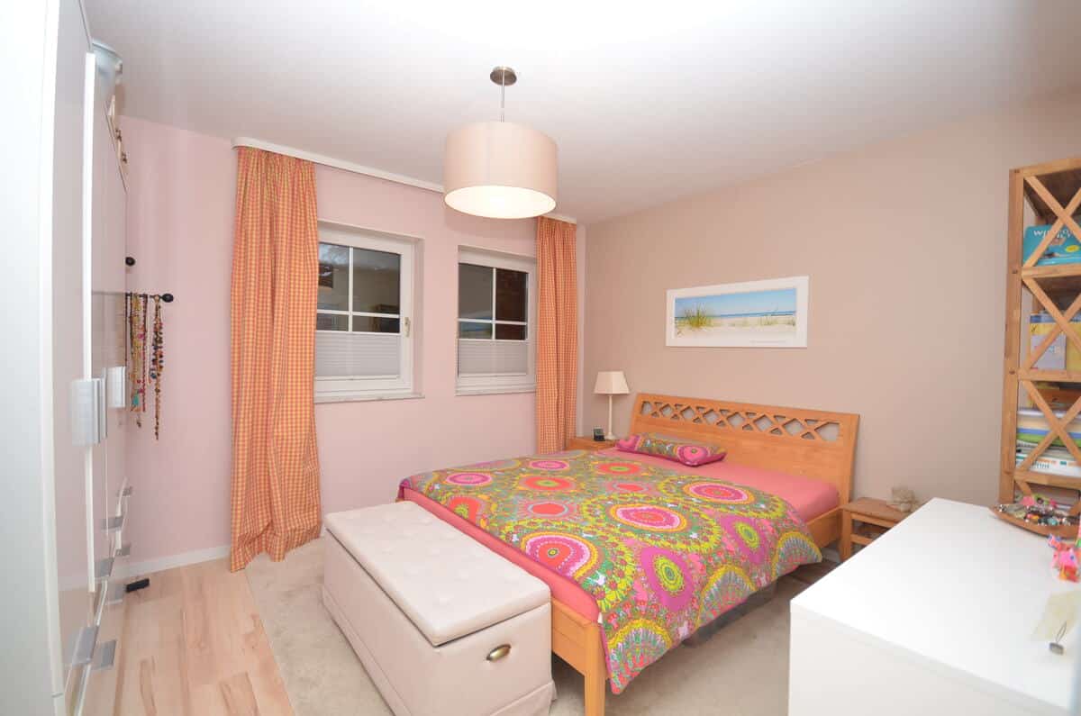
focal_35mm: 15
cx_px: 540
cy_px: 358
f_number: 5
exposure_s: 1/80
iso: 200
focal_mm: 10
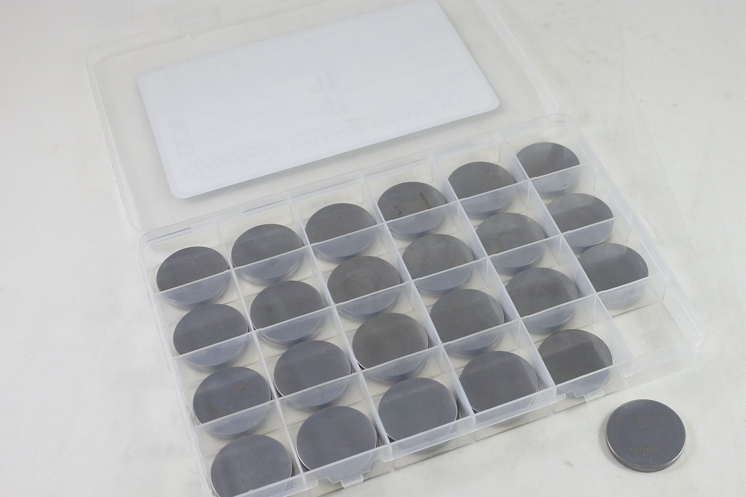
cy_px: 248
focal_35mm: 36
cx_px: 433
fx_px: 746
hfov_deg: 52.9
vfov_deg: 36.9
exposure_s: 1/160
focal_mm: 11.4
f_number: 3.8
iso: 400
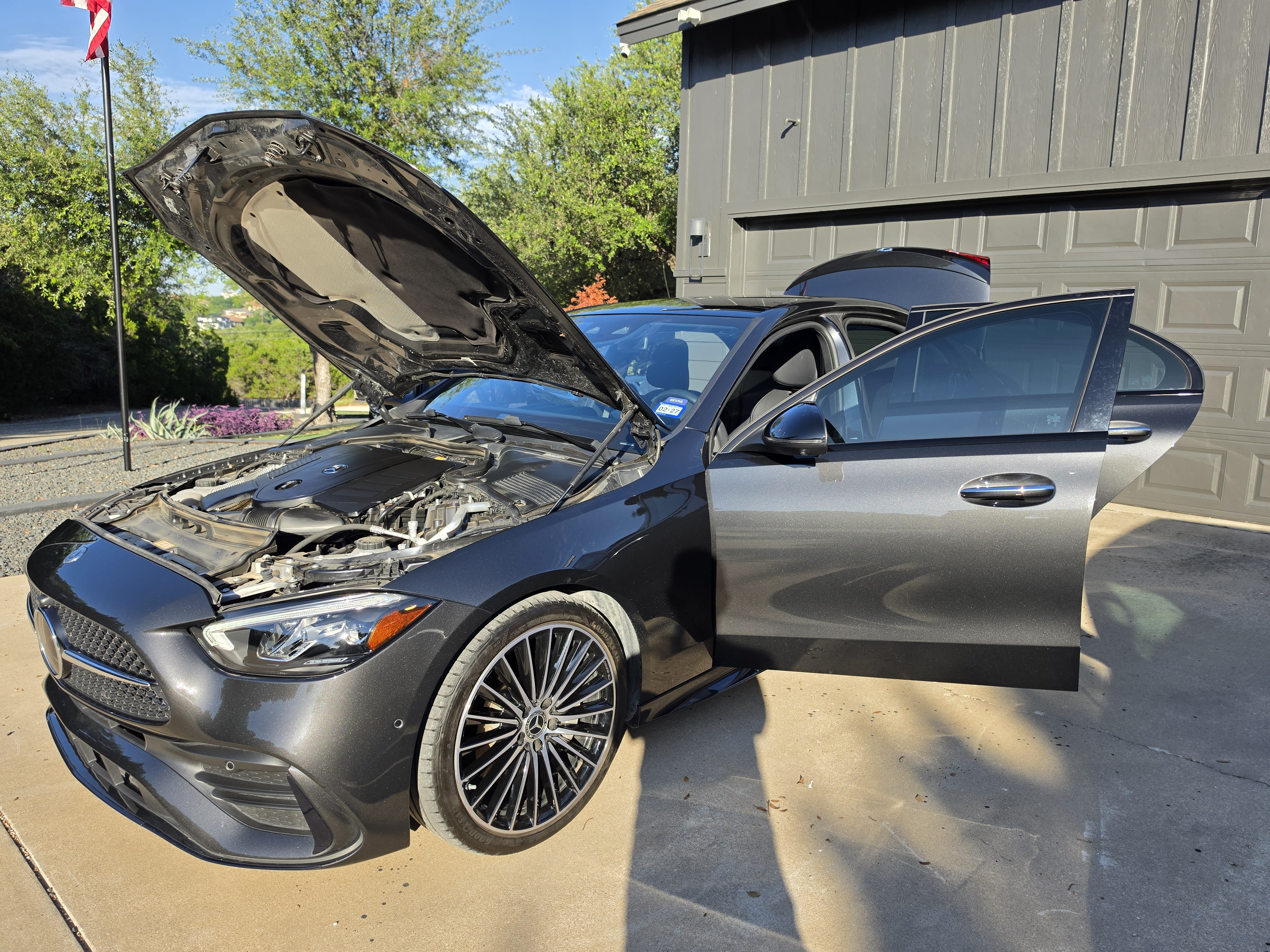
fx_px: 844
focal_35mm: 23
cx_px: 635
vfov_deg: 58.9
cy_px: 476
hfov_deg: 73.9
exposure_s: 1/2517
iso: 64
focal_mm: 6.5
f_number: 1.4
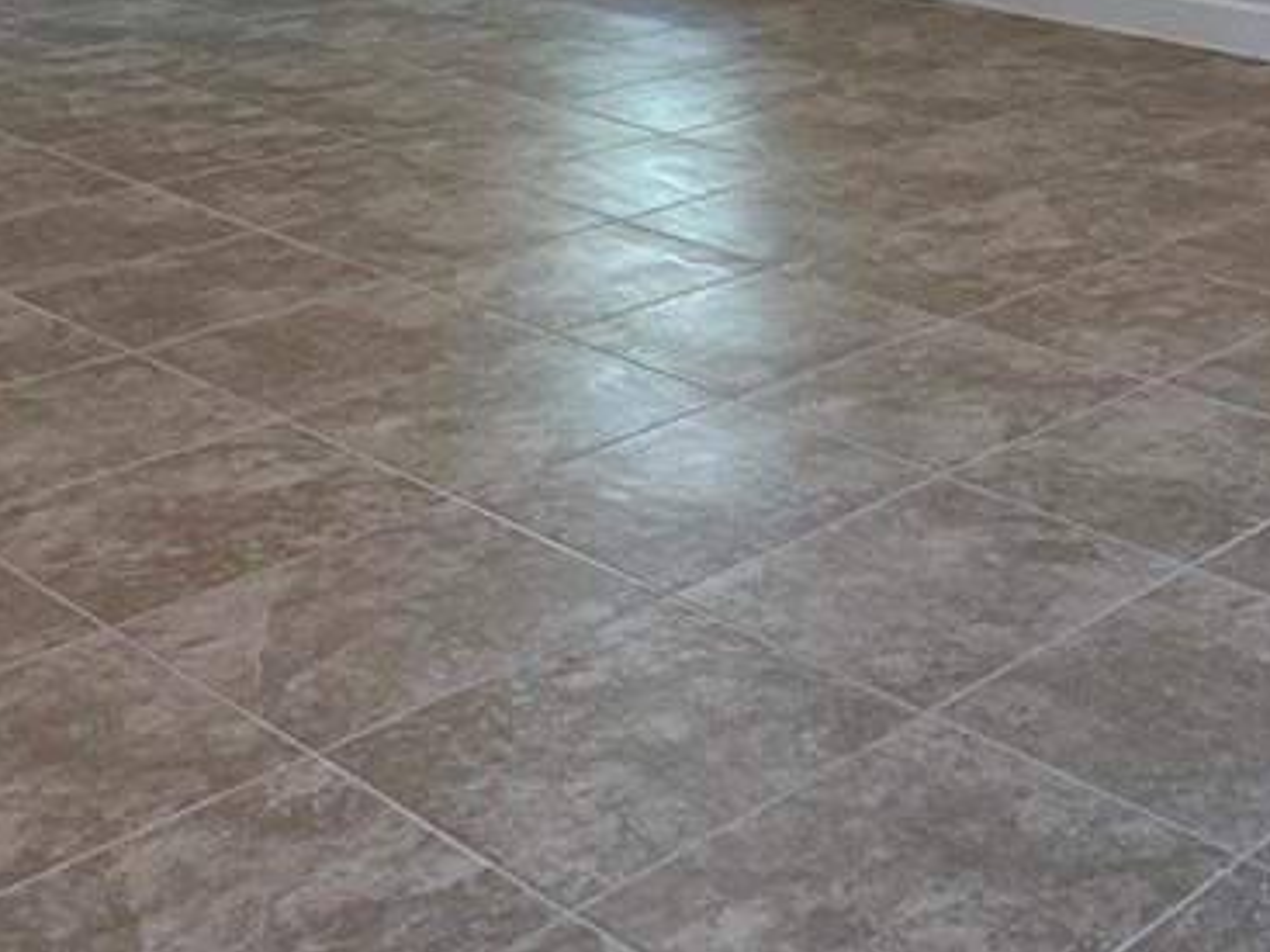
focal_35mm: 61
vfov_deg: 21.2
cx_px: 1370
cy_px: -374
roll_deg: -1.6
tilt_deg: -1.2
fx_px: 2237
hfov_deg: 28.9
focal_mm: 2.22
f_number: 2.2
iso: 100
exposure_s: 1/120
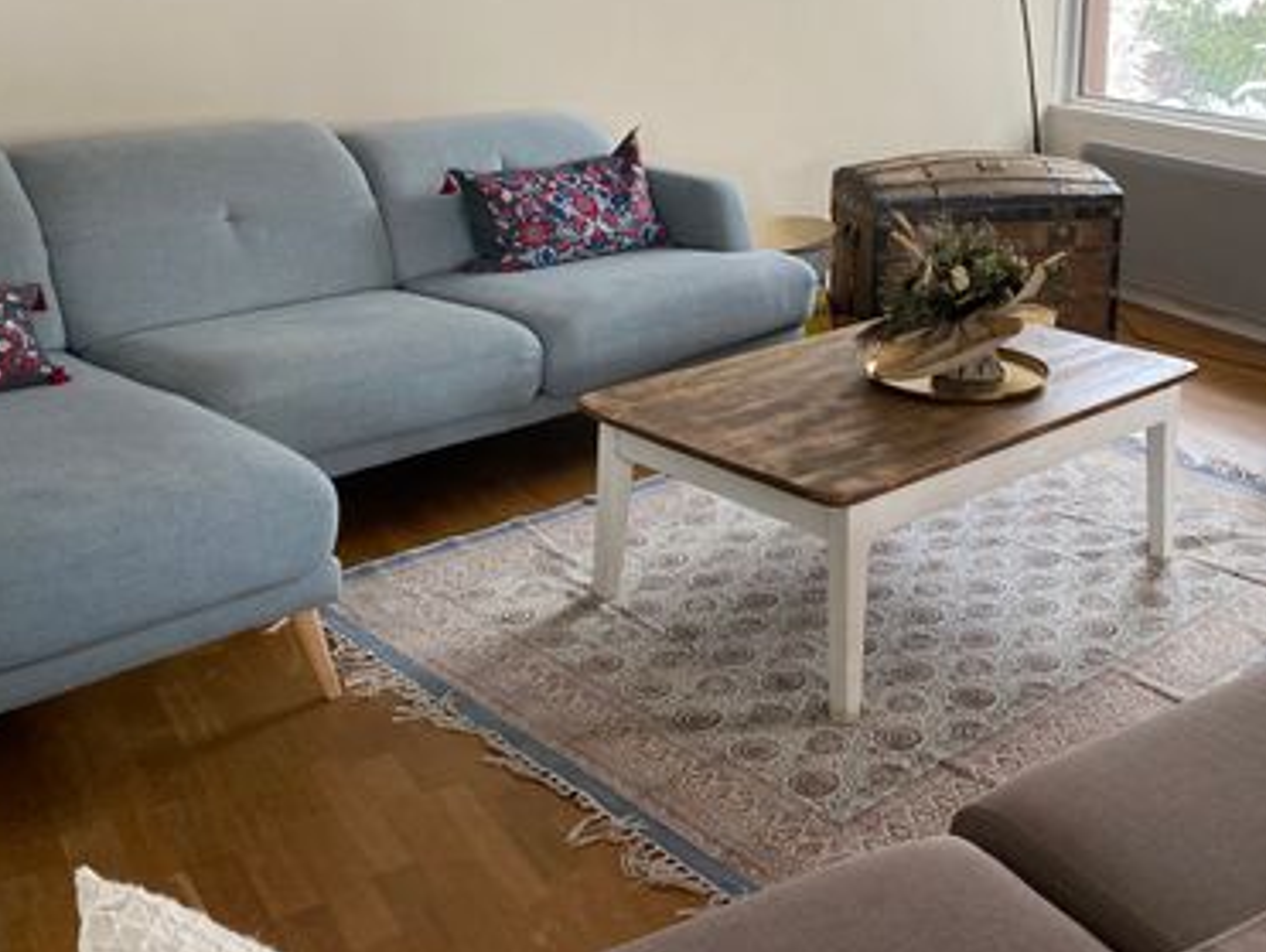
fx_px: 1538
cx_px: 870
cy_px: 198
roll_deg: -1.3
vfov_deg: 33.5
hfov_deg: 43.9
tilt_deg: -12.2
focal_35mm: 42
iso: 125
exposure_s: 1/108
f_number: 1.8
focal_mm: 4.25
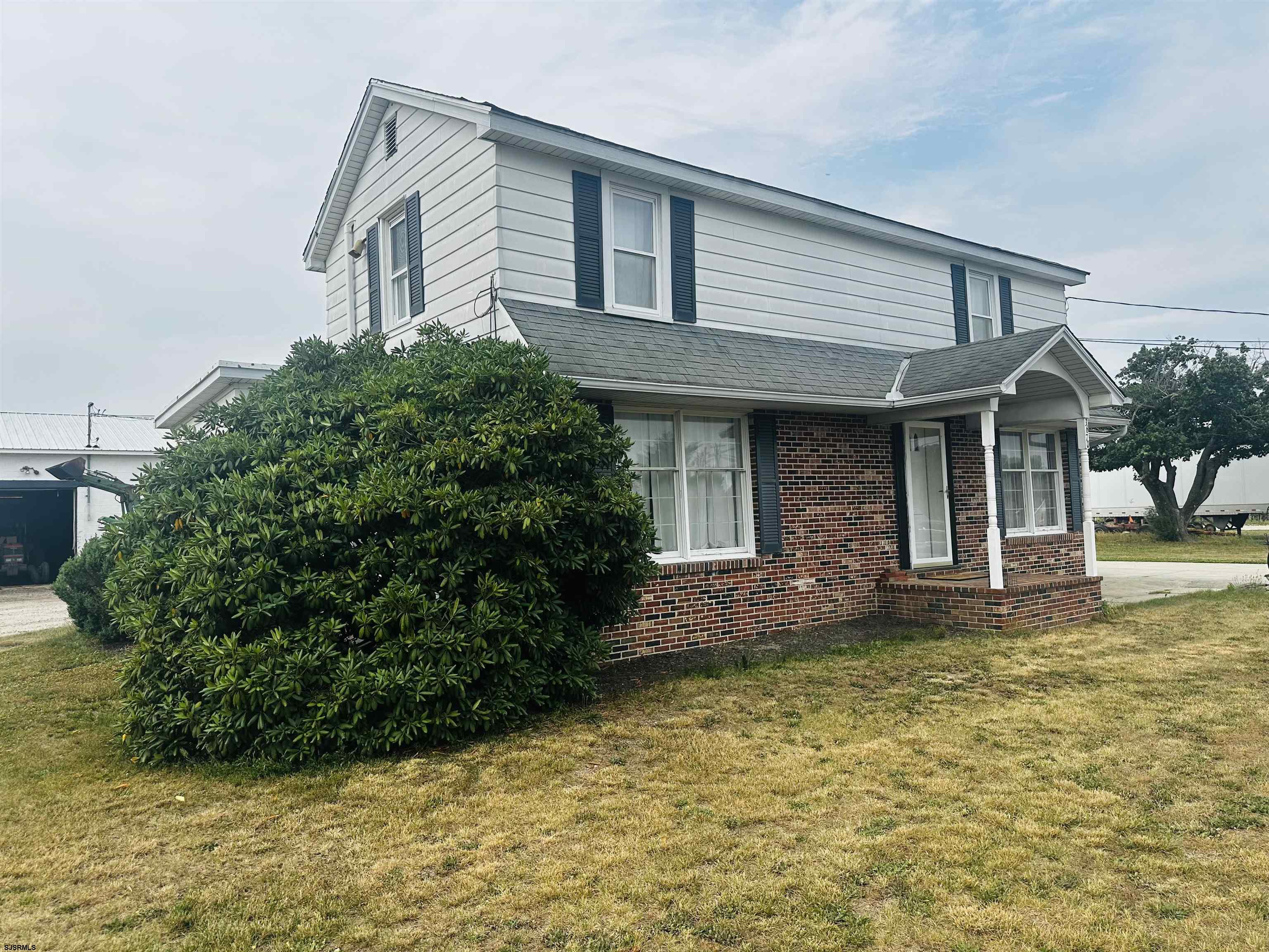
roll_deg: +1.5
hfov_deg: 71.6
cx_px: 634
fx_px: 880
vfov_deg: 56.8
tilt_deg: +3.7
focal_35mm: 24
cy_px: 476
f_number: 1.78
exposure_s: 1/2882
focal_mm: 6.86
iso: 80
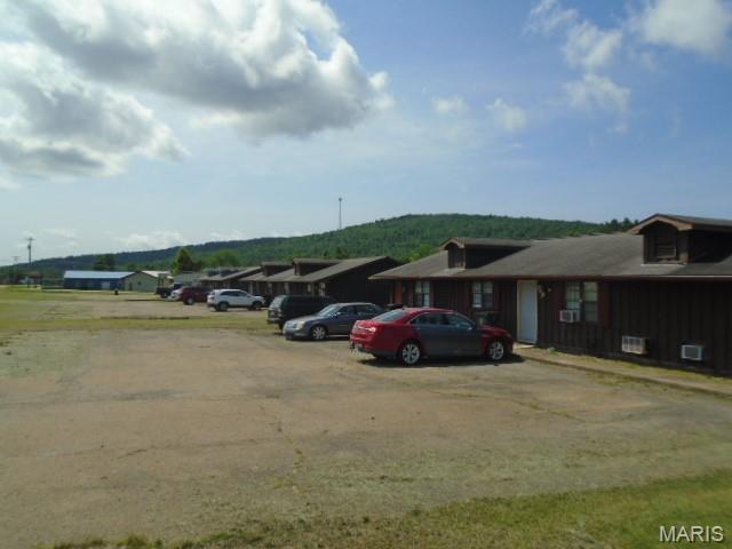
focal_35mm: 26
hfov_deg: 67.3
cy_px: 274
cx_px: 366
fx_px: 550
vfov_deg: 53.1
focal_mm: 4.6
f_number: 8
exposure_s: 1/400
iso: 100
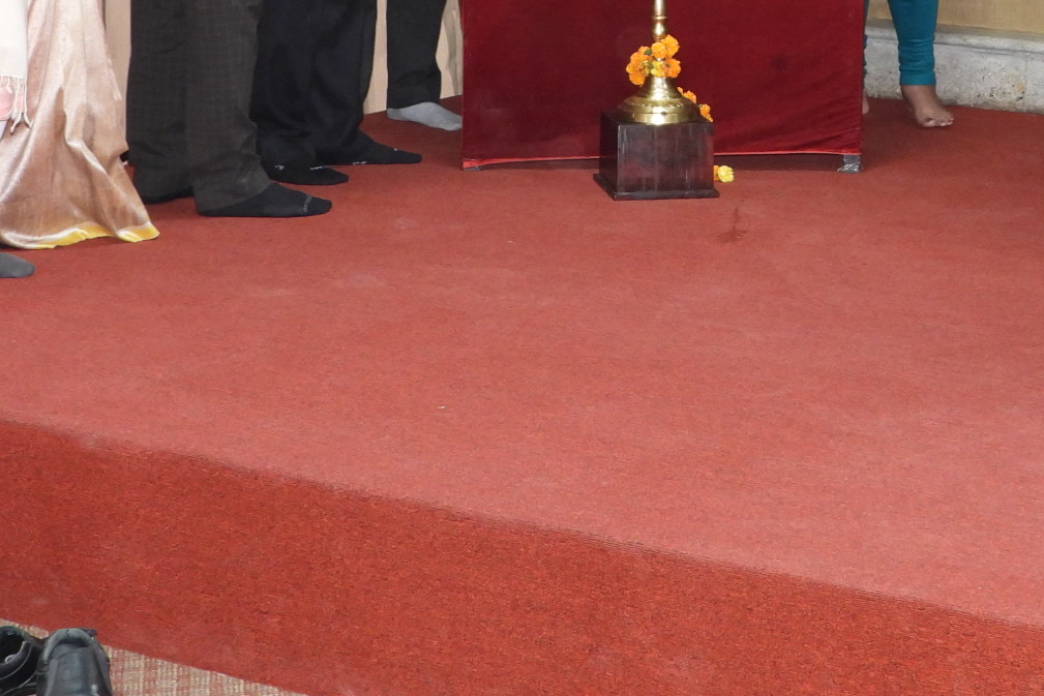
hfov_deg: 21.1
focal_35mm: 96
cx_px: 762
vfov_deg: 13.9
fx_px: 2784
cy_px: -75
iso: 320
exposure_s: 1/30
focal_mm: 7.4
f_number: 3.2
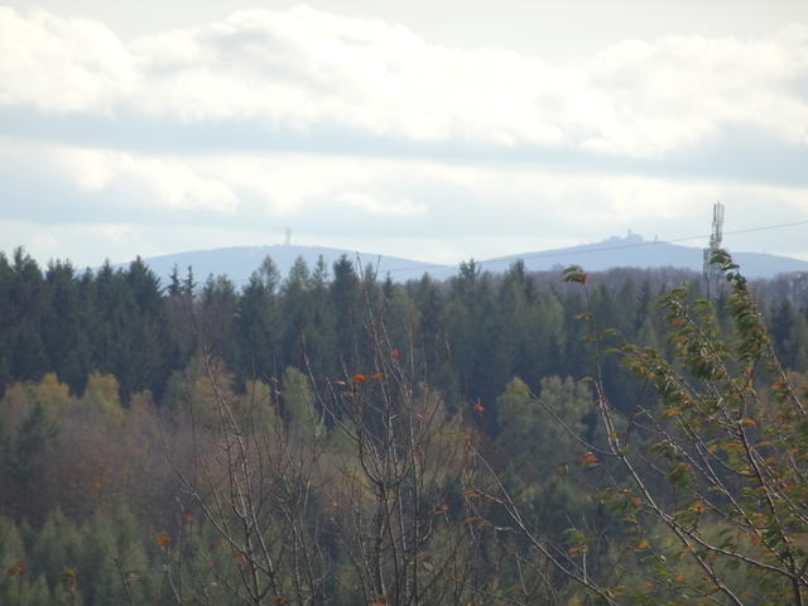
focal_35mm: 439
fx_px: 10247
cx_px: 404
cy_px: 303
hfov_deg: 4.5
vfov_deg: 3.4
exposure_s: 1/250
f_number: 6.3
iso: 100
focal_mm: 75.01
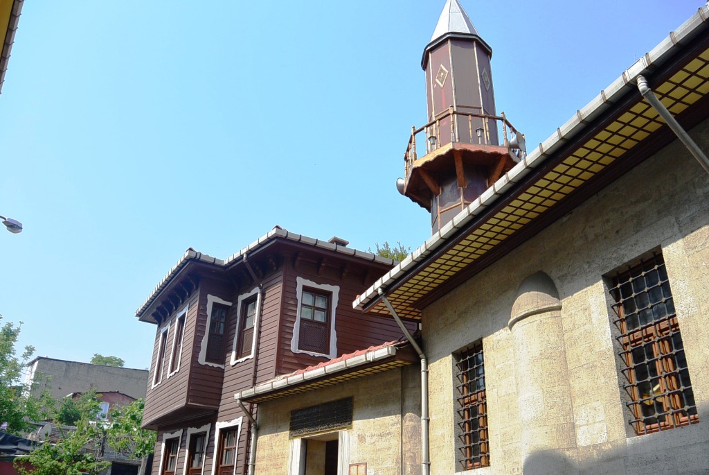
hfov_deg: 63.6
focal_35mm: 29
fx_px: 572
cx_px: 354
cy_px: 238
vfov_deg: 45.1
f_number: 4.5
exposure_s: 1/640
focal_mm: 11
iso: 100
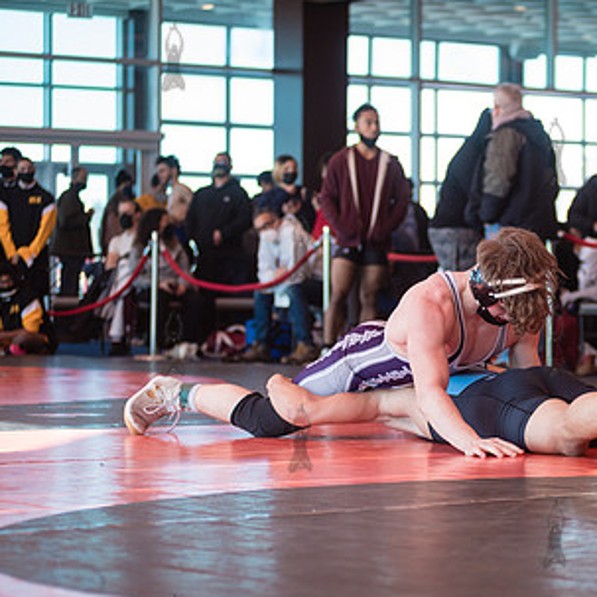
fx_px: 2537
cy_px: 342
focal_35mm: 130
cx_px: 554
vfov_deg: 13.4
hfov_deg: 13.3
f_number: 3.5
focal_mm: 80
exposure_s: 1/400
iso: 400
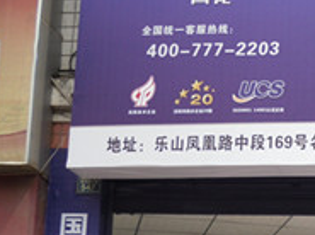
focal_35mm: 110
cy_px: 246
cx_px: 460
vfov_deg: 13.2
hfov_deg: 16.5
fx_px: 999
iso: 80
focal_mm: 6.3
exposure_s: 1/76
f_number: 7.6
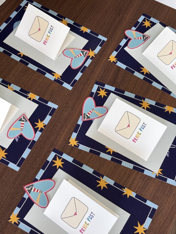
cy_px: 117
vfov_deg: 36.8
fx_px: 353
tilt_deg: -63.3
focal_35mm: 52
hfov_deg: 28.0
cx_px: 88
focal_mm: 5.96
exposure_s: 1/60
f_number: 1.6
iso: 80
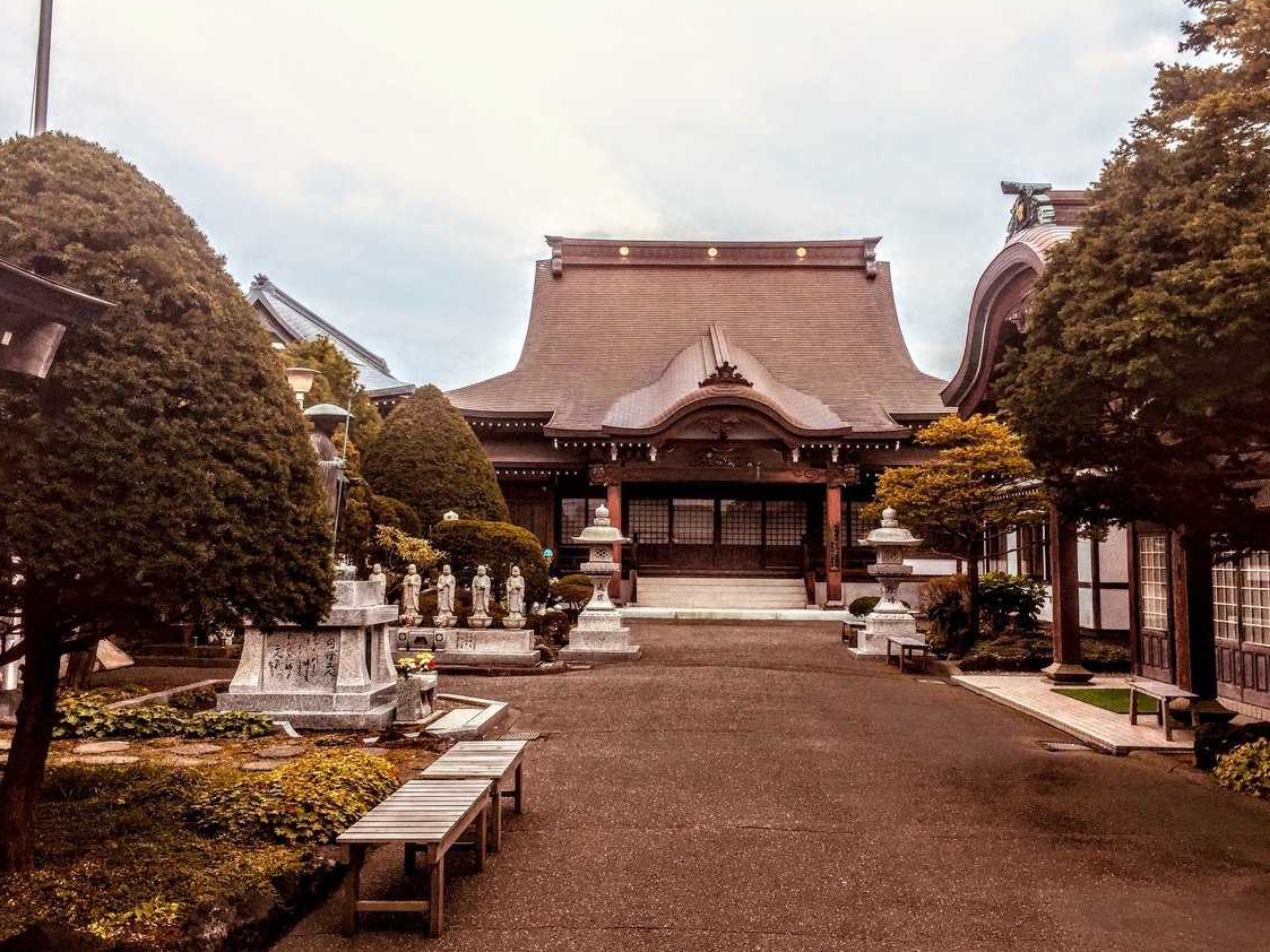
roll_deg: -1.4
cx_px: 649
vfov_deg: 45.4
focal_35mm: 31
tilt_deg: +5.2
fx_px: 1137
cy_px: 481
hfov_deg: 58.4
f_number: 2.2
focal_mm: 4.15
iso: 32
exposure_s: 1/760
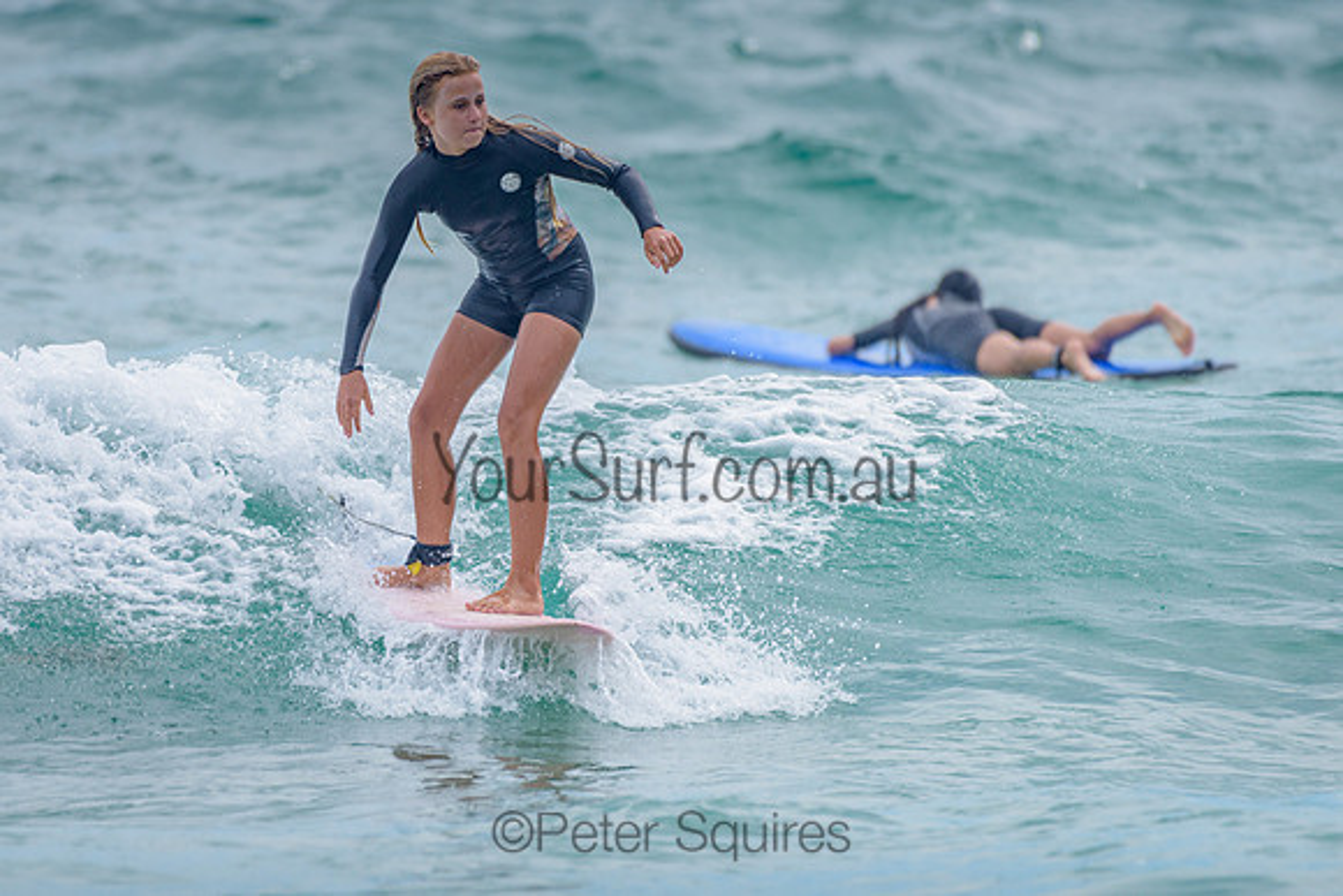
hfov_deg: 3.4
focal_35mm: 613
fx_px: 22857
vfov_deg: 2.2
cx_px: 520
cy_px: 443
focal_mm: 500
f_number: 5.6
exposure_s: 1/2000
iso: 200
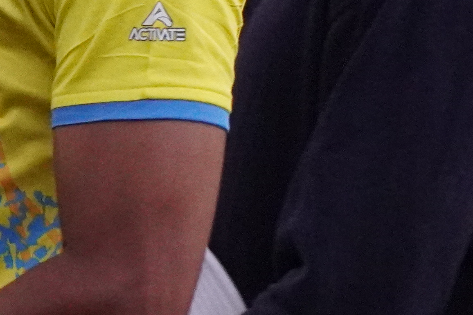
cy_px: -4
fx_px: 9718
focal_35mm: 740
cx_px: -175
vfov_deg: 1.9
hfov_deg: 2.8
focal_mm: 95
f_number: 5.6
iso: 6400
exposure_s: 1/1000
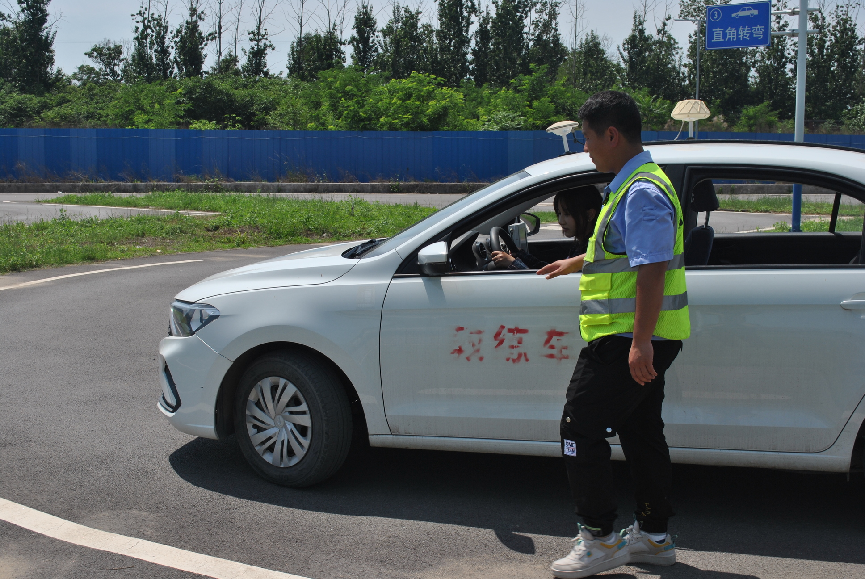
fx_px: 1155
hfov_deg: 41.1
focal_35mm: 48
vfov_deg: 28.2
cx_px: 432
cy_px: 290
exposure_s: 1/320
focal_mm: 32
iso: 100
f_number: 9
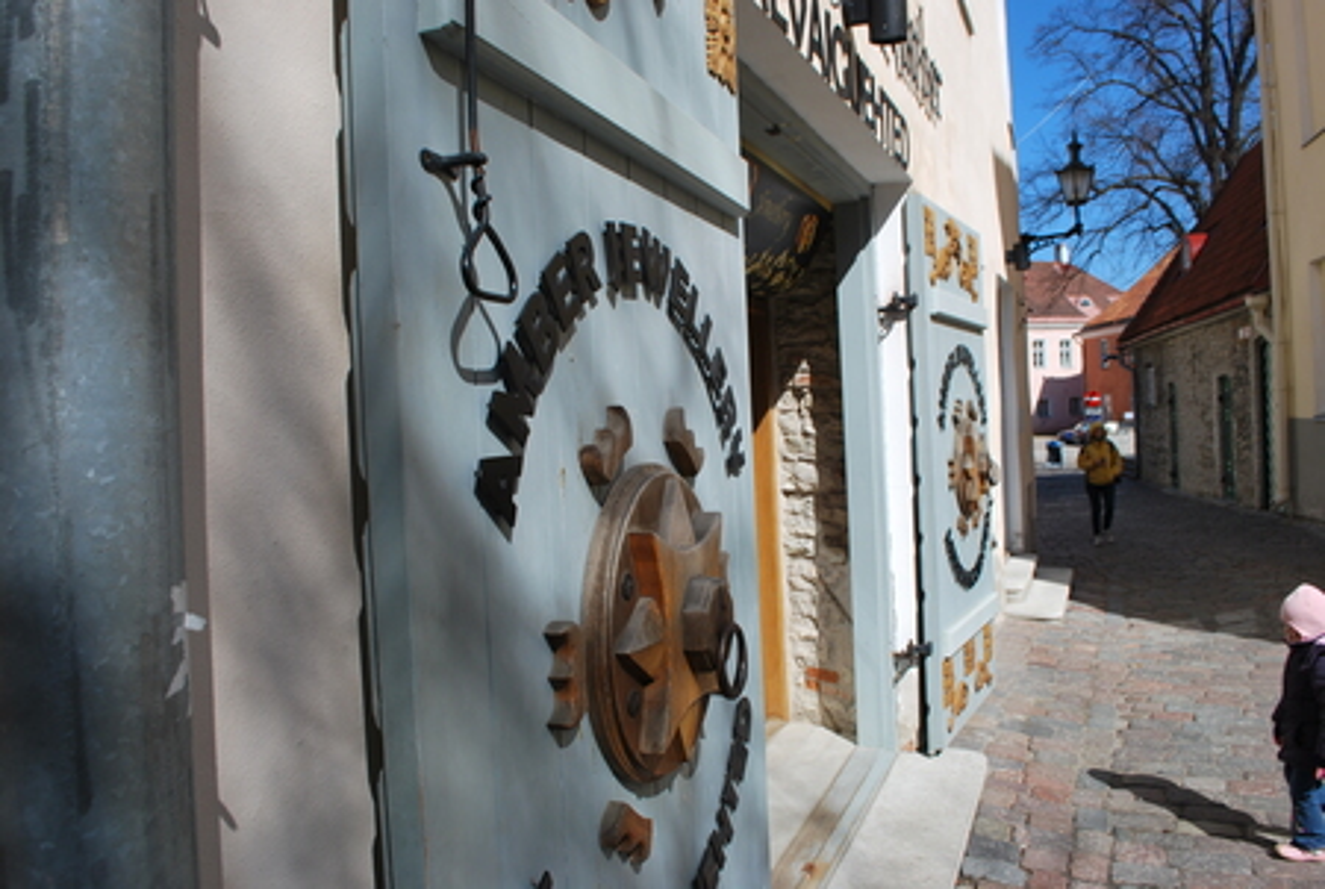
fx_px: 996
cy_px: 444
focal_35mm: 27
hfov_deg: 67.3
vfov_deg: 48.1
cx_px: 662
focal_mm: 18
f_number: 8
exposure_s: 1/250
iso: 100
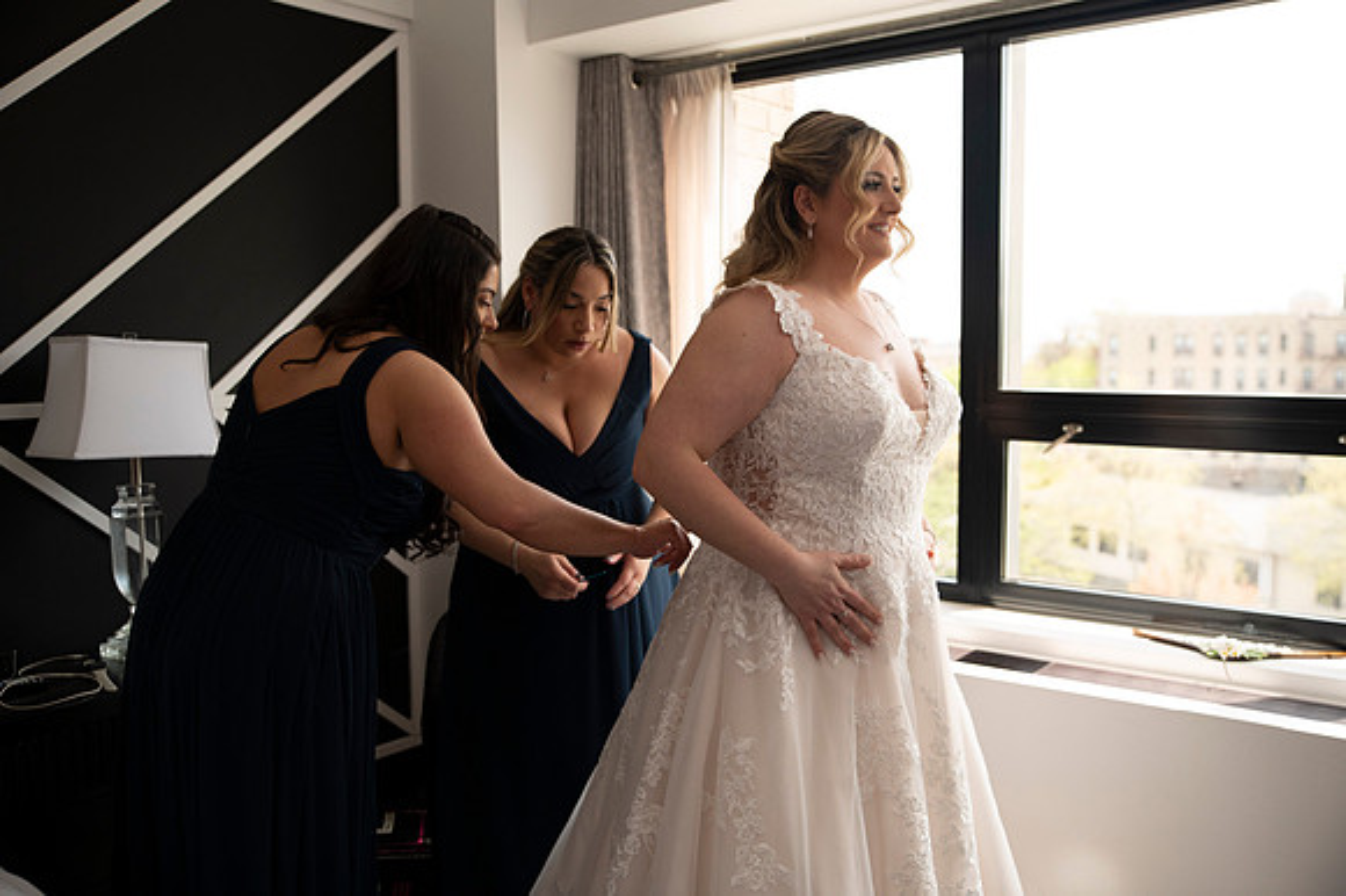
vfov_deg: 41.1
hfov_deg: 58.7
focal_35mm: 32
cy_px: 448
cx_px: 673
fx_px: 1196
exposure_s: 1/1600
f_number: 2.8
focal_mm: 32
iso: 1600
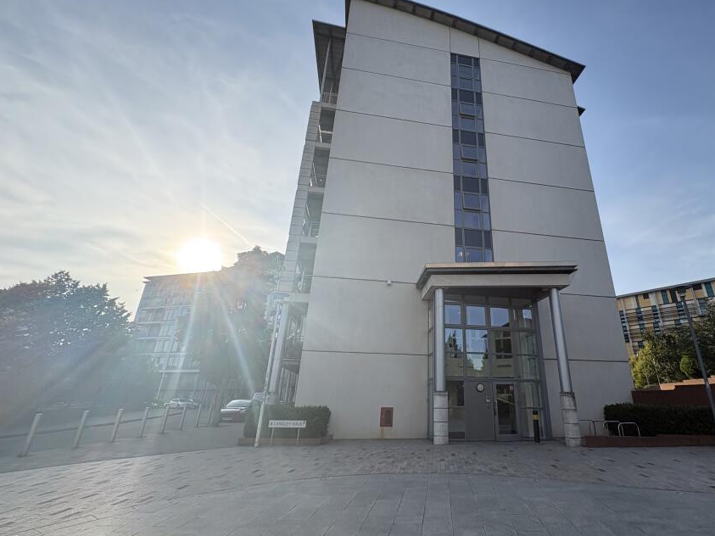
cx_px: 424
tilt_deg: +23.7
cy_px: 261
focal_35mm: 17
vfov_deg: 74.7
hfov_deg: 90.0
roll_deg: -0.6
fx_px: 351
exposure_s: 1/1236
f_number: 2.2
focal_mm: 2.22
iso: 64
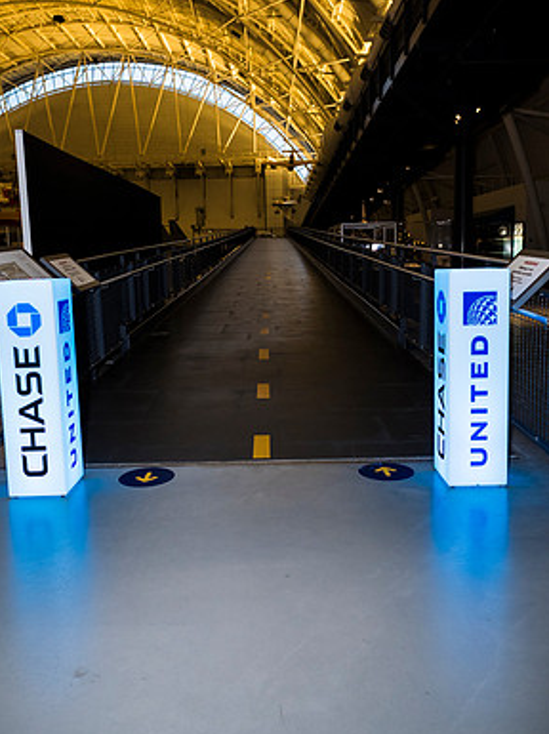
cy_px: 320
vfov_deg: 65.1
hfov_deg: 51.3
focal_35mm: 27
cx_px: 267
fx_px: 572
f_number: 2.2
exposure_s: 1/80
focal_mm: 16
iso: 280
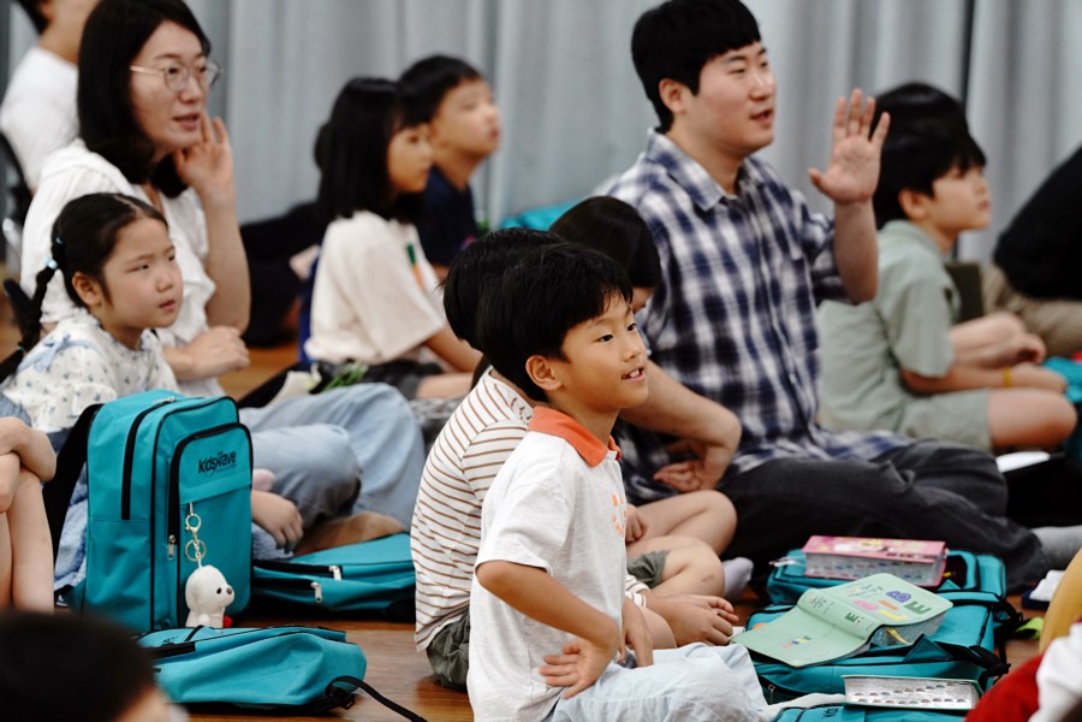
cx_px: 541
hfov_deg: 10.3
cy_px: 361
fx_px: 6011
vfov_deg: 6.9
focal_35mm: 200
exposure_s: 1/160
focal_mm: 200
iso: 2000
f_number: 4.5
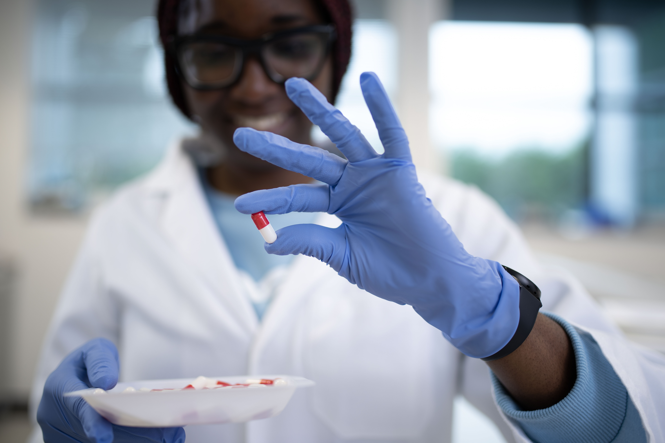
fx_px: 646
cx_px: 332
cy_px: 222
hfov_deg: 54.4
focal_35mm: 35
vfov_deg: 37.9
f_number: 1.4
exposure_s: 1/60
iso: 40
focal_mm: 35
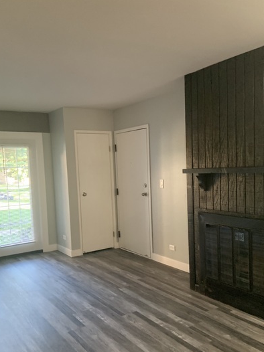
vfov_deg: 55.2
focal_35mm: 33
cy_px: 198
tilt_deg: -5.5
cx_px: 137
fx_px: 336
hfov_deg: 42.9
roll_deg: +3.5
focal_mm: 4.25
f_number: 1.8
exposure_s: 1/60
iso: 400
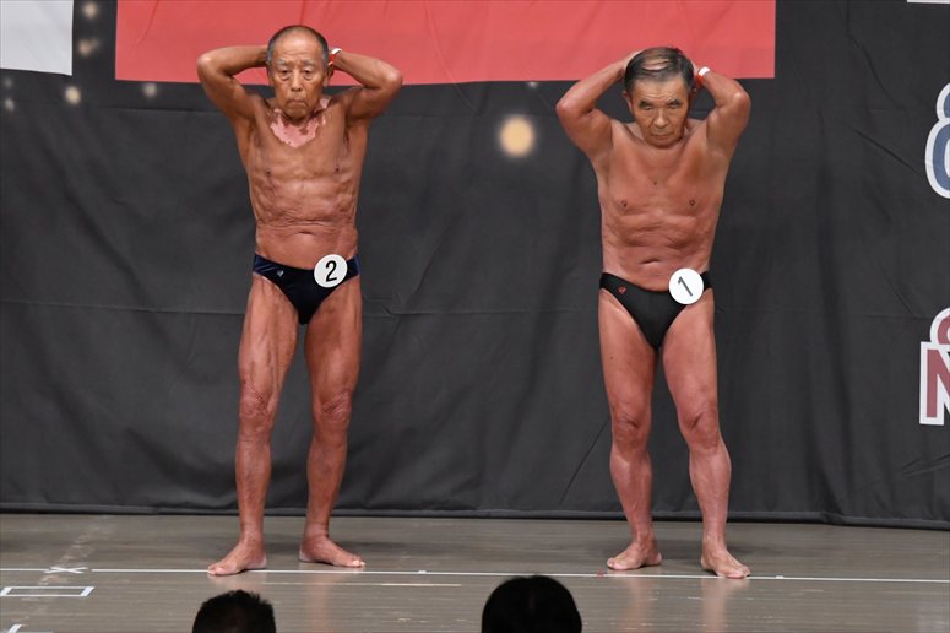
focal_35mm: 255
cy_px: 316
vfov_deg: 5.4
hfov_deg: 8.1
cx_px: 475
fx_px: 6726
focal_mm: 170
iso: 5000
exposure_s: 1/400
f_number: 5.6
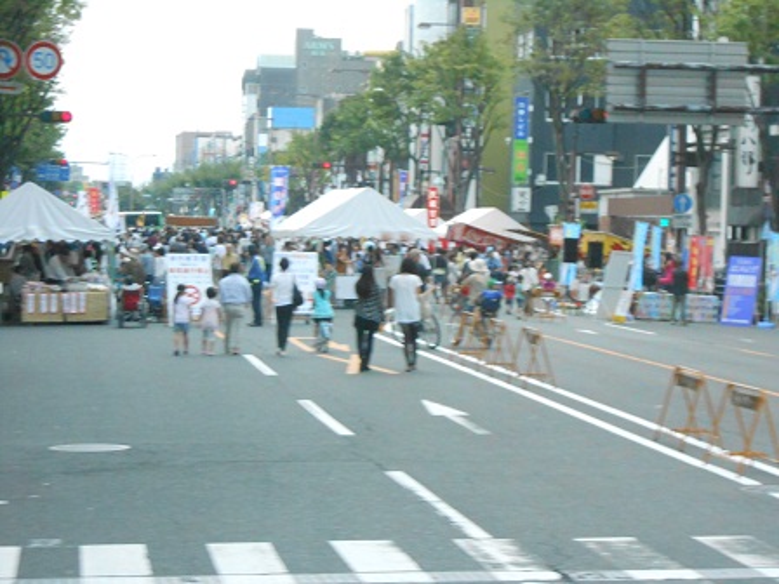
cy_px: 292
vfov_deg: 12.5
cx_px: 390
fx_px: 2678
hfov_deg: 16.6
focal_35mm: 119
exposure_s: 1/250
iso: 800
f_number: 5.5
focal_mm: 21.2
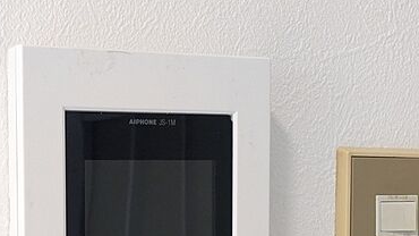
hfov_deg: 22.1
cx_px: 130
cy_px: 247
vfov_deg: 12.4
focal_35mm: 96
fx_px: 1066
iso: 403
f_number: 1.89
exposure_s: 1/120
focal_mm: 5.43
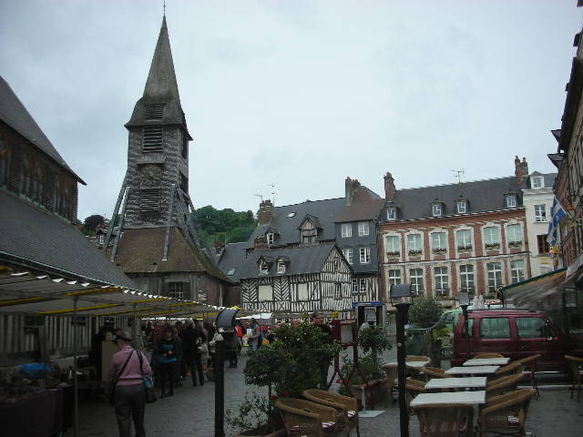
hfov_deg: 52.6
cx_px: 292
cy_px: 218
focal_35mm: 35
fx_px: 589
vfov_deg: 40.7
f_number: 8.5
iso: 50
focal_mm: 5.8
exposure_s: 1/80.1
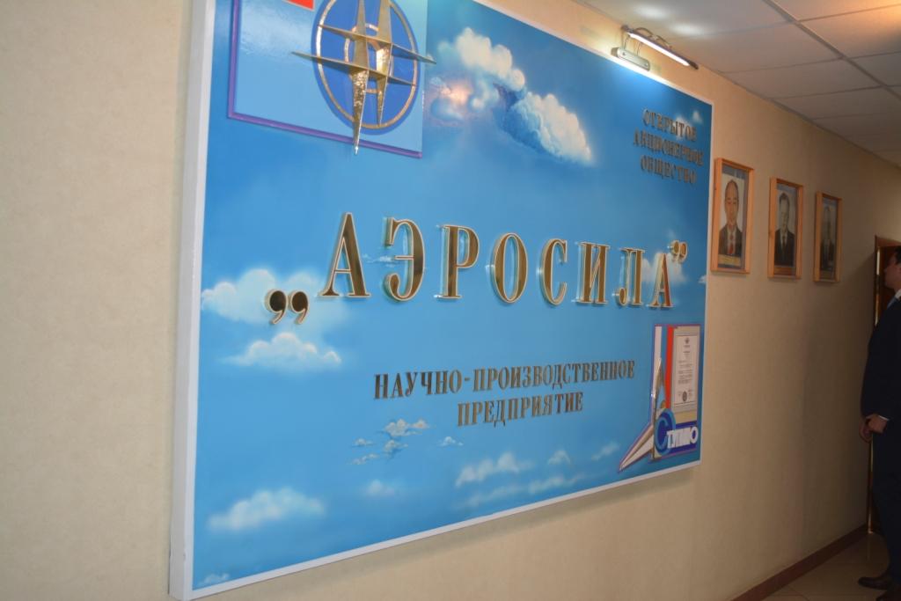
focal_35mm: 36
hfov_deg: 53.1
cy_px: 300
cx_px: 450
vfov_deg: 36.9
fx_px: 901
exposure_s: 1/80
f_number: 4
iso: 400
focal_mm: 24
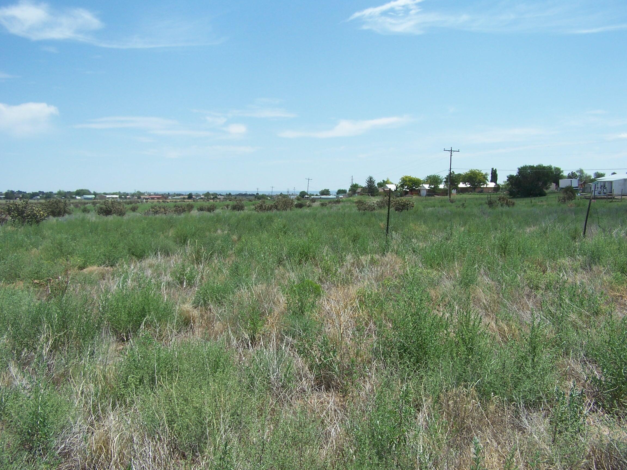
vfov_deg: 37.7
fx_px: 688
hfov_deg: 49.0
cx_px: 314
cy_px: 235
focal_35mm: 38
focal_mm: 6.3
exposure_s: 1/750
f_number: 4
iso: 80
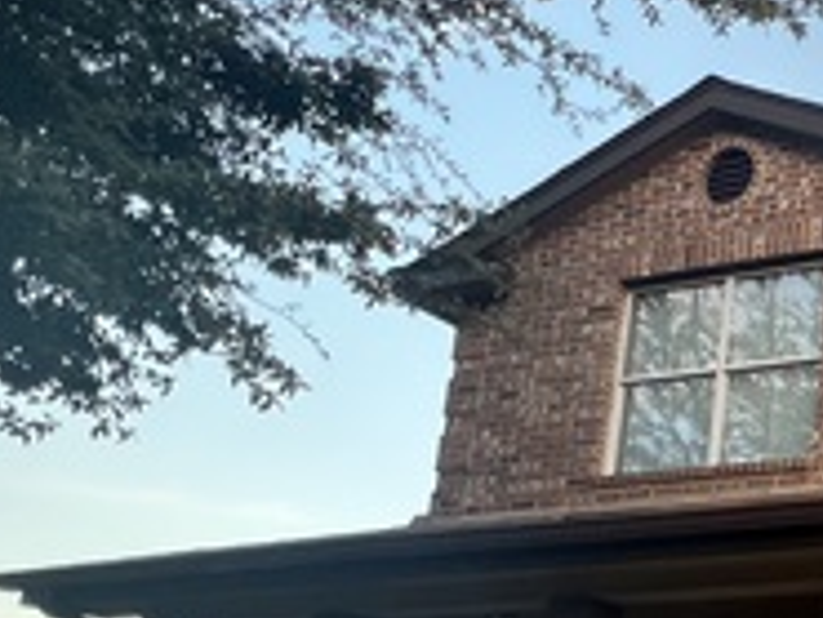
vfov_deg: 29.6
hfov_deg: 28.9
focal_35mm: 45
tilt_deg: +12.4
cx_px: 1197
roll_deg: -0.5
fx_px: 1071
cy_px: 645
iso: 100
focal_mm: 1.57
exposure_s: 1/99
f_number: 1.8
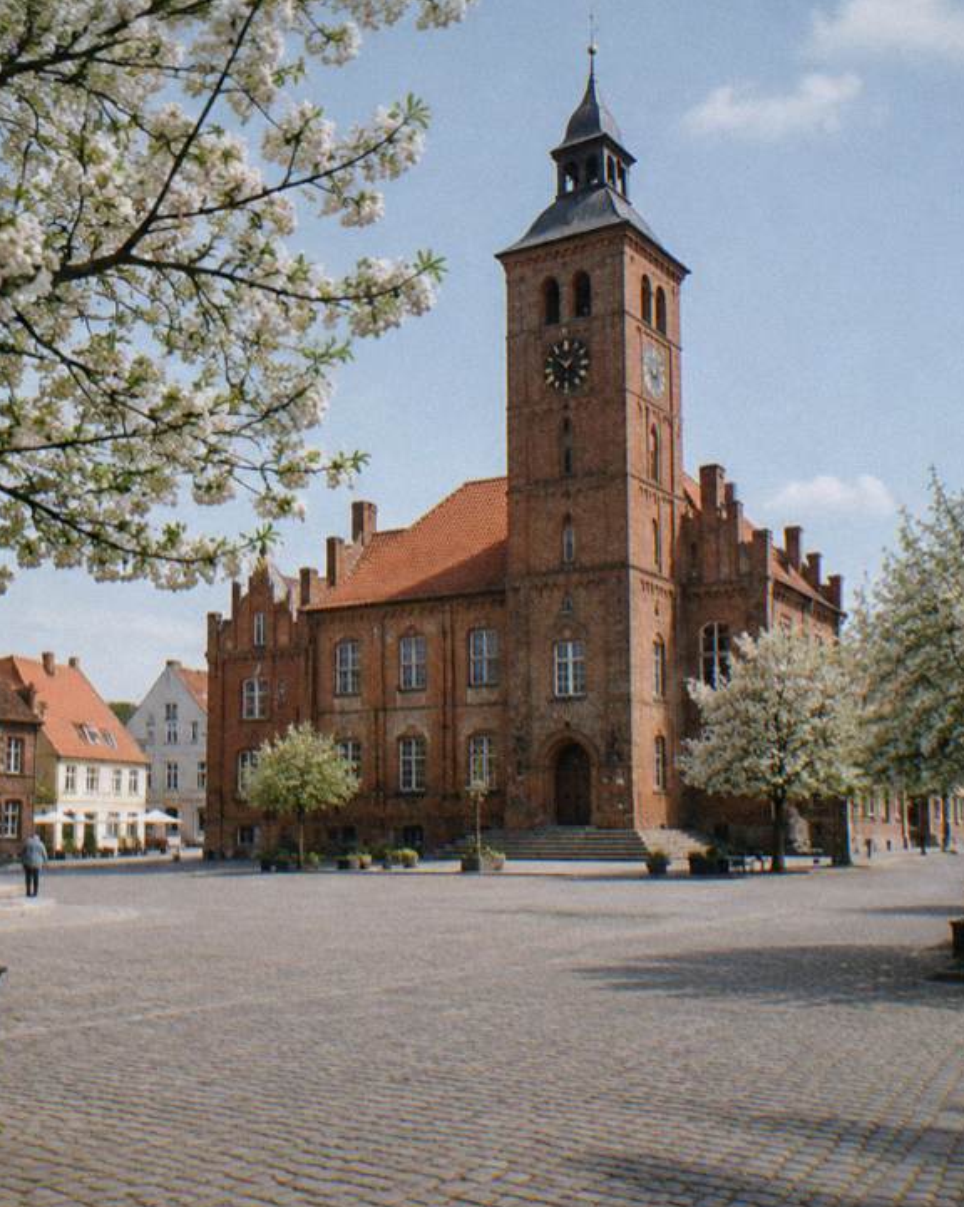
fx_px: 1892
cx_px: 475
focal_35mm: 53
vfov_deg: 35.4
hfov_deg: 28.6
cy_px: 609
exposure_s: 1/1250
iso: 500
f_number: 4.5
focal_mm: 37
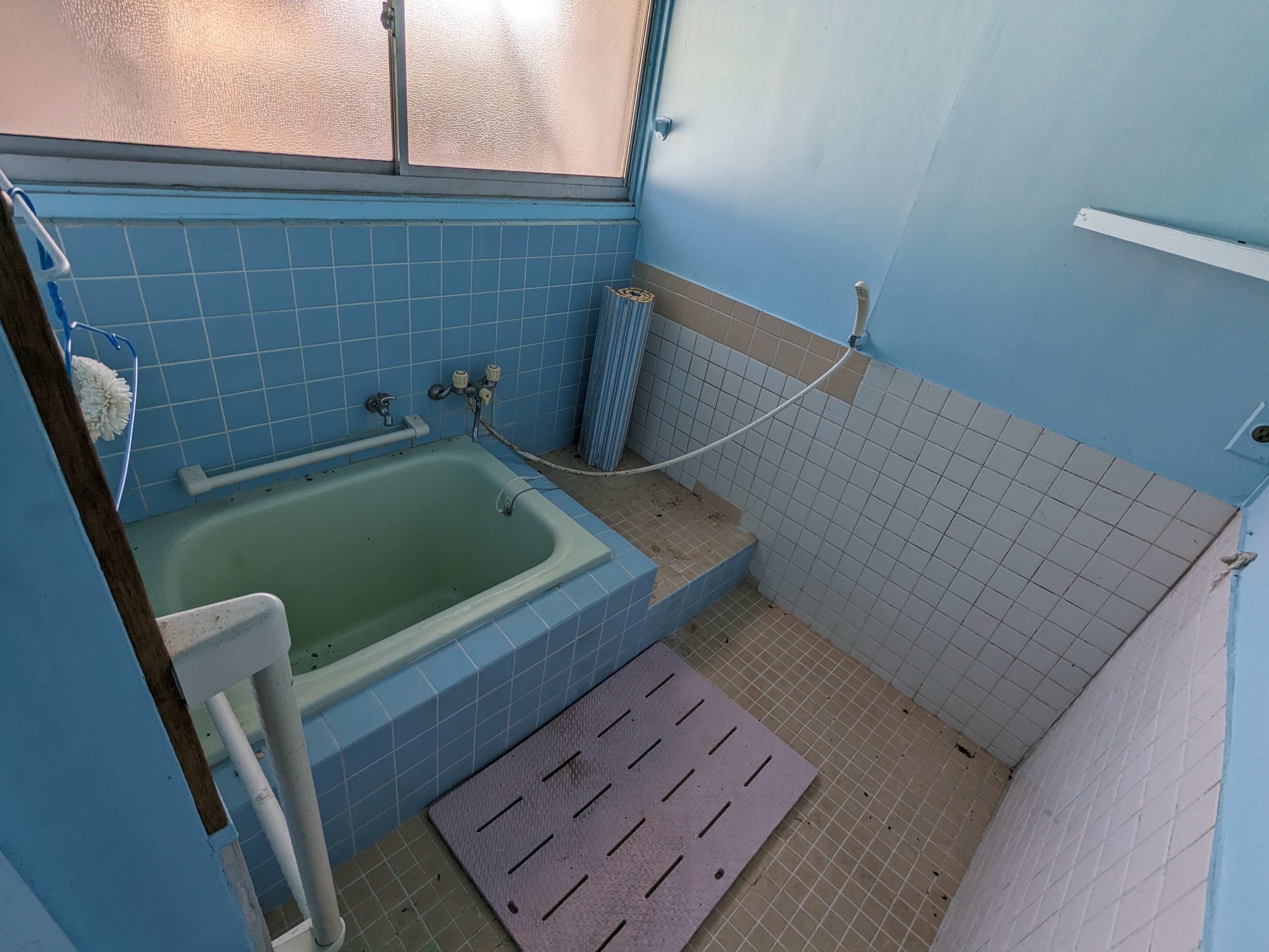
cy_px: 476
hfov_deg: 94.5
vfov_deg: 78.1
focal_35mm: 16
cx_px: 634
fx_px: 587
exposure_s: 1/170
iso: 43
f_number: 2.2
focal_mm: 2.35
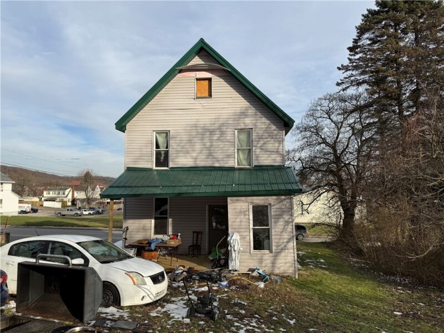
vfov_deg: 56.8
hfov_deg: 71.6
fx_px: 308
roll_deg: +0.4
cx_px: 222
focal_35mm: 24
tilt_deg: +3.6
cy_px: 166
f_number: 1.78
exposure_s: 1/3145
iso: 80
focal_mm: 6.76
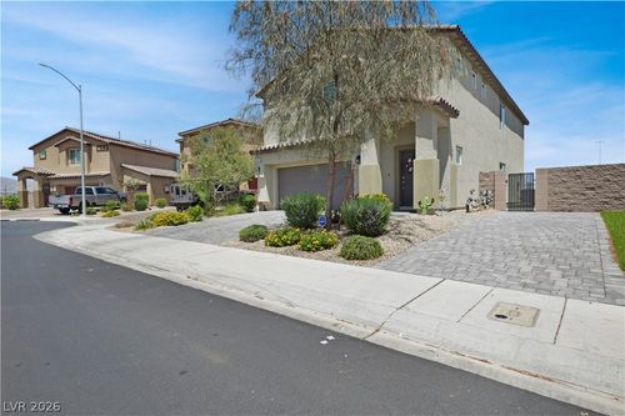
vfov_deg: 67.3
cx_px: 312
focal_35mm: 18
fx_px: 312
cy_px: 208
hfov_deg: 90.0
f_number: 8
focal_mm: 12
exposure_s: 1/640
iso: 400
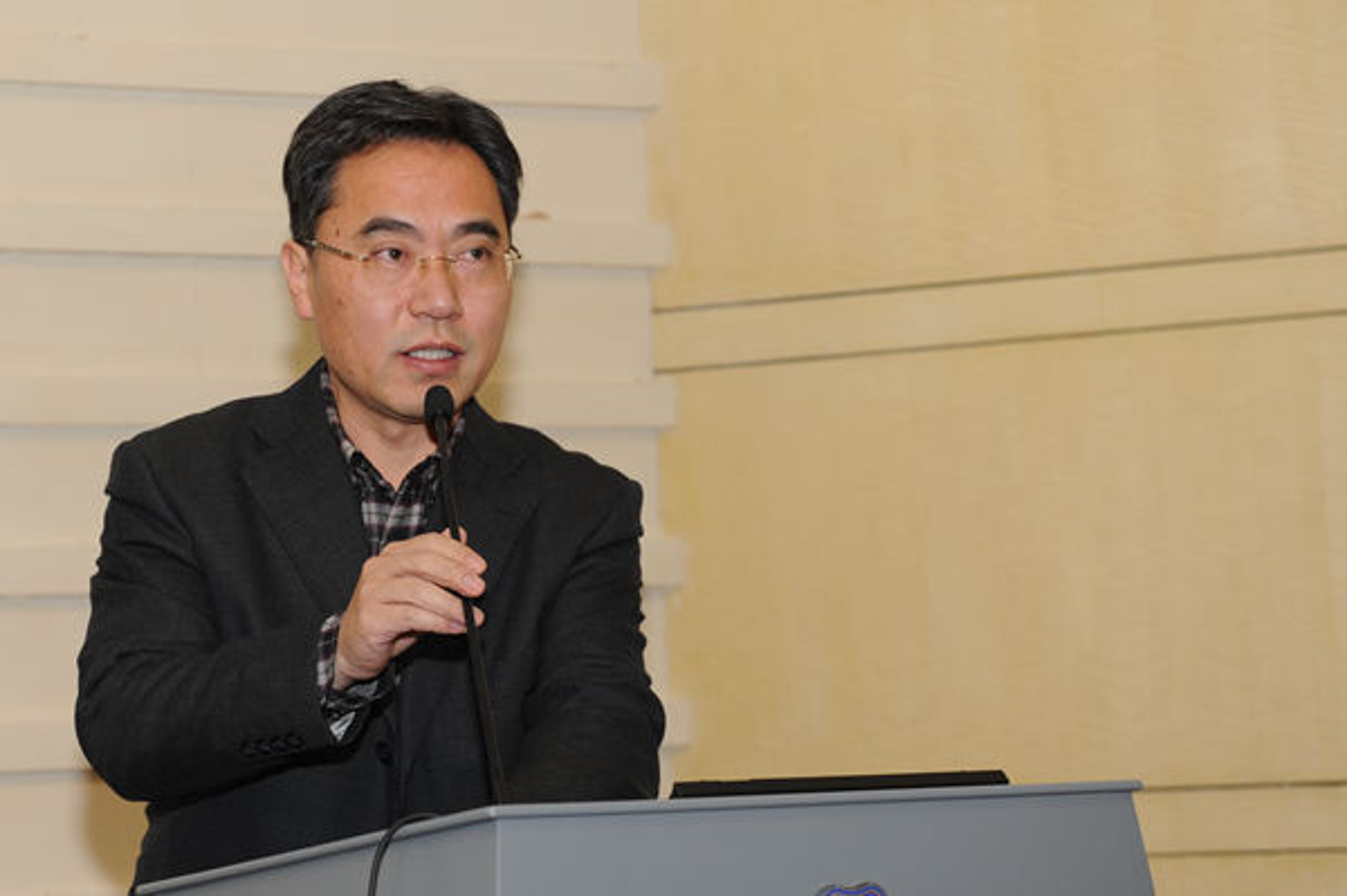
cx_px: 674
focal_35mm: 70
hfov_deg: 28.9
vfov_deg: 19.4
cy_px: 448
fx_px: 2617
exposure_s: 1/200
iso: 800
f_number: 4.5
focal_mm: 70
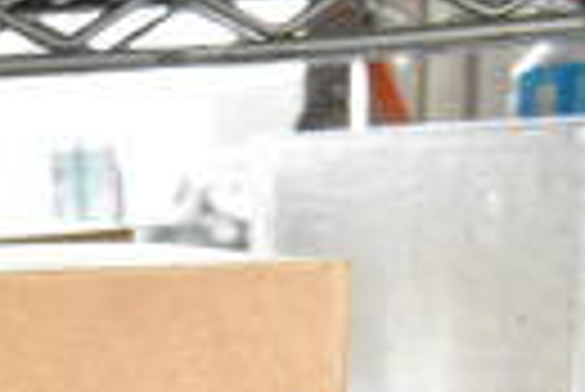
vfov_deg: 8.7
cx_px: -652
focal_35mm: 147
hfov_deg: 12.1
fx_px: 2397
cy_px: 836
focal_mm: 21
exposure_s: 1/160
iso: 1600
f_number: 6.3
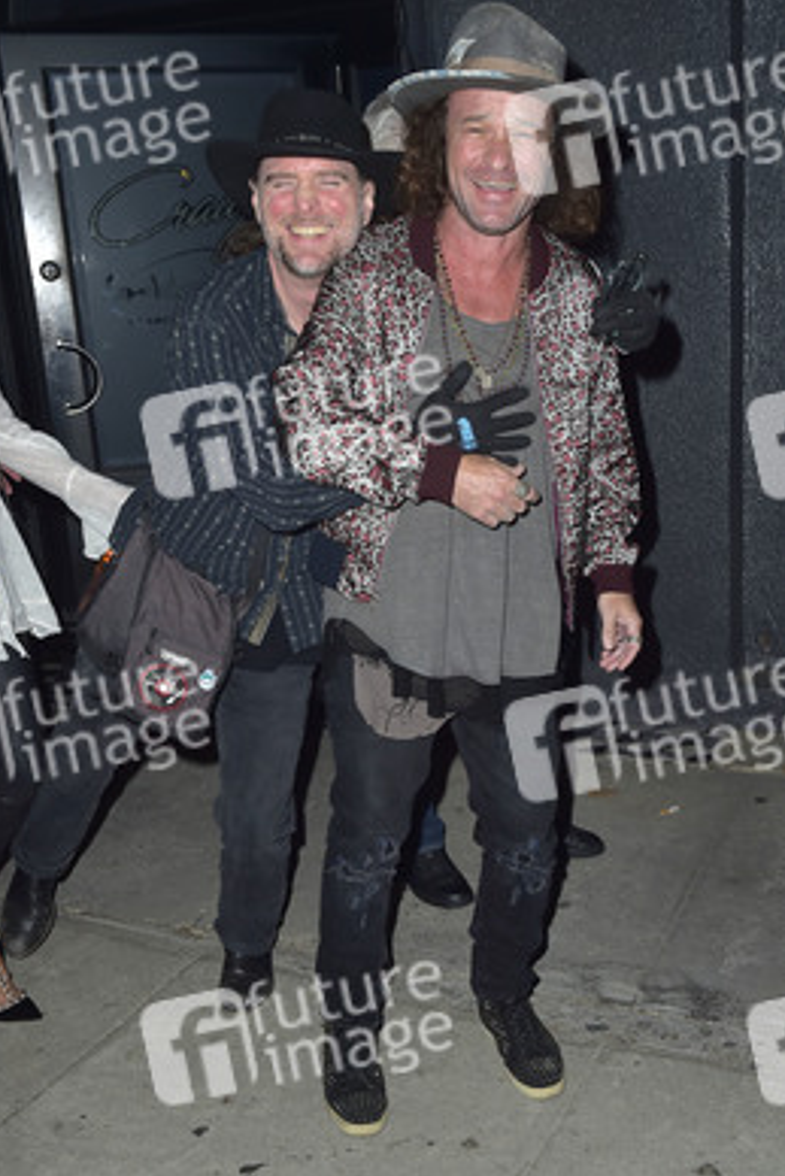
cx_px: 386
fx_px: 1078
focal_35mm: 33
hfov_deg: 40.0
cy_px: 579
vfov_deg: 57.2
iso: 400
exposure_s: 1/250
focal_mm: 32
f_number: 6.3
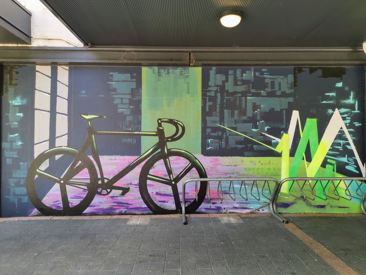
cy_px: 138
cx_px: 183
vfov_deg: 51.4
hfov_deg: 65.3
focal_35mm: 27
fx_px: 285
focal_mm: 5.58
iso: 50
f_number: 1.8
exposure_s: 1/111
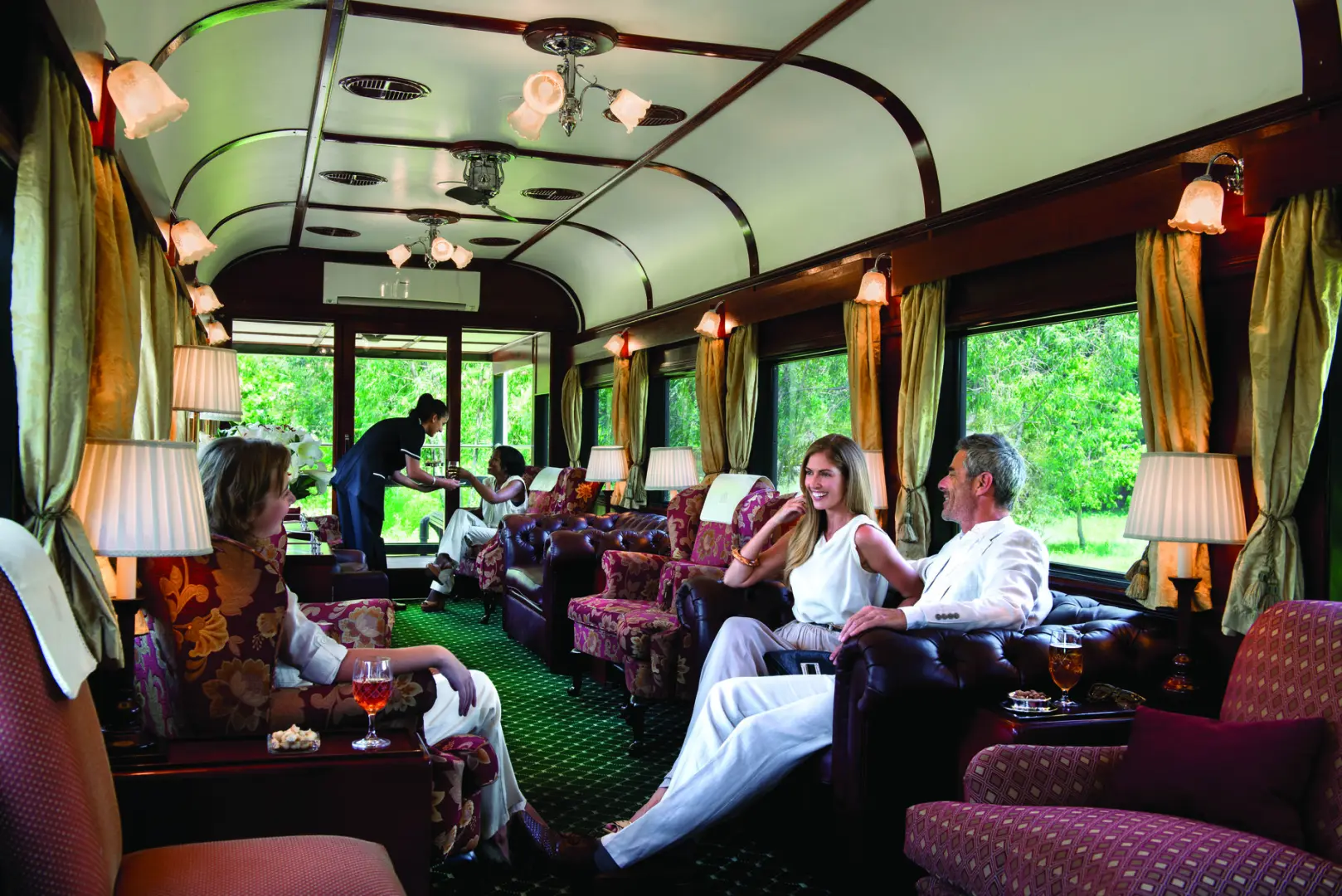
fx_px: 1305
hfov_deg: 54.4
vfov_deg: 37.9
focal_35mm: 35
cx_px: 671
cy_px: 448
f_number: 6.7
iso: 400
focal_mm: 35
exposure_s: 1/45
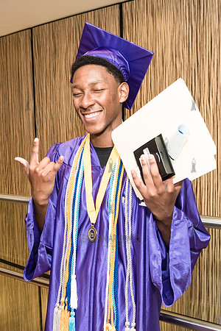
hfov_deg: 26.5
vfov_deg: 38.9
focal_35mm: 51
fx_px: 469
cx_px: 93
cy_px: 181
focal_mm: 31
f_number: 5
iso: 2000
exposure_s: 1/200
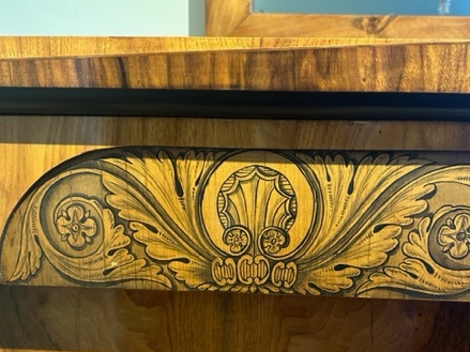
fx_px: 475
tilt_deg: -12.2
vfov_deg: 39.9
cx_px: 279
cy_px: 250
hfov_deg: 52.3
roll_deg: -0.9
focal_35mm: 35
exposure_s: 1/50
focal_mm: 6.86
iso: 500
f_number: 1.78
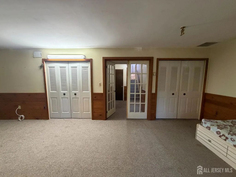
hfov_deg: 102.1
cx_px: 118
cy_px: 88
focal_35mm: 14
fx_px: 95
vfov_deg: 85.7
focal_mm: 2.22
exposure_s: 1/60
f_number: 2.2
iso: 320
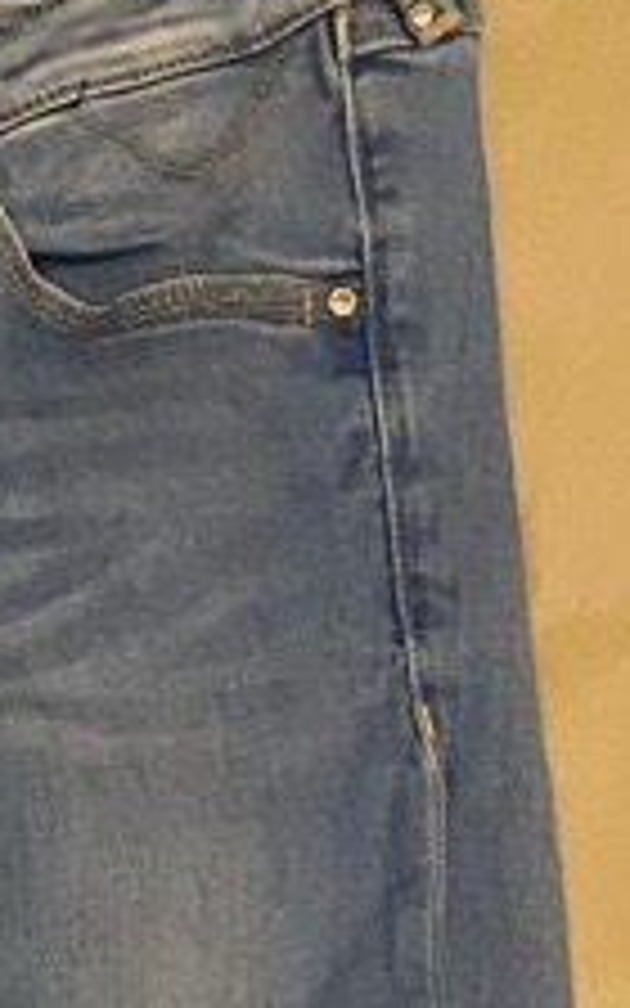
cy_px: 1966
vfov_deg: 14.4
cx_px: -441
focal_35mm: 123
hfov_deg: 10.2
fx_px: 3379
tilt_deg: -84.3
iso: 500
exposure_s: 1/50
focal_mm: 4.25
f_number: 1.8
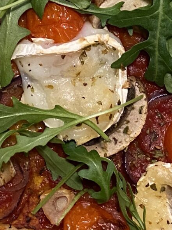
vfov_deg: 15.6
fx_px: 748
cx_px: 63
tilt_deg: -80.4
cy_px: -148
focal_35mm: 113
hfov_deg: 13.1
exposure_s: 1/50
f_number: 1.8
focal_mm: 4.25
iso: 250
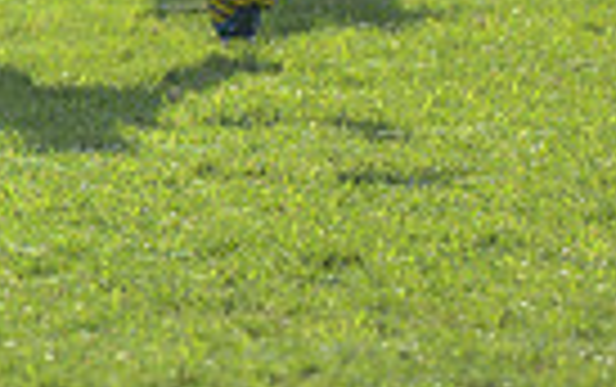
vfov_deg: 1.6
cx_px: -472
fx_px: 14119
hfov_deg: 2.5
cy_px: -457
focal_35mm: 840
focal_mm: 195
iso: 320
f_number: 2.8
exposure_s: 1/1250
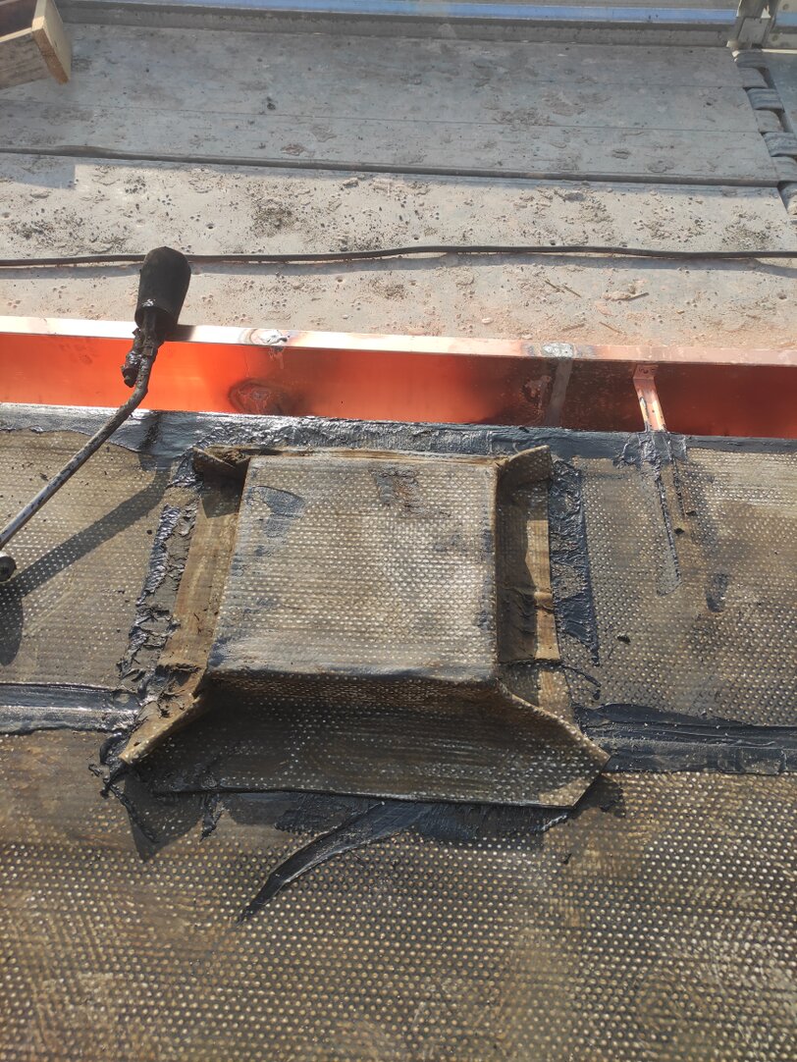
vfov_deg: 69.4
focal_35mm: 25
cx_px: 398
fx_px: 767
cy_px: 531
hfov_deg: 54.9
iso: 100
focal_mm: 5.43
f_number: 1.89
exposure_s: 1/802
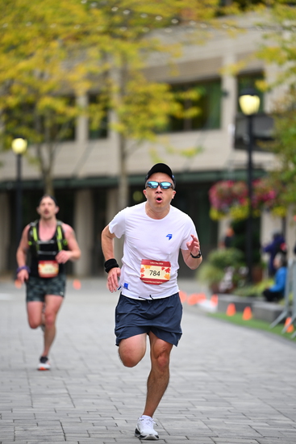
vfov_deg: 10.3
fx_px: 2465
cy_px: 222
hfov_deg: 6.9
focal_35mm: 200
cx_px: 148
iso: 640
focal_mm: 200
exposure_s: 1/2000
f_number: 2.8
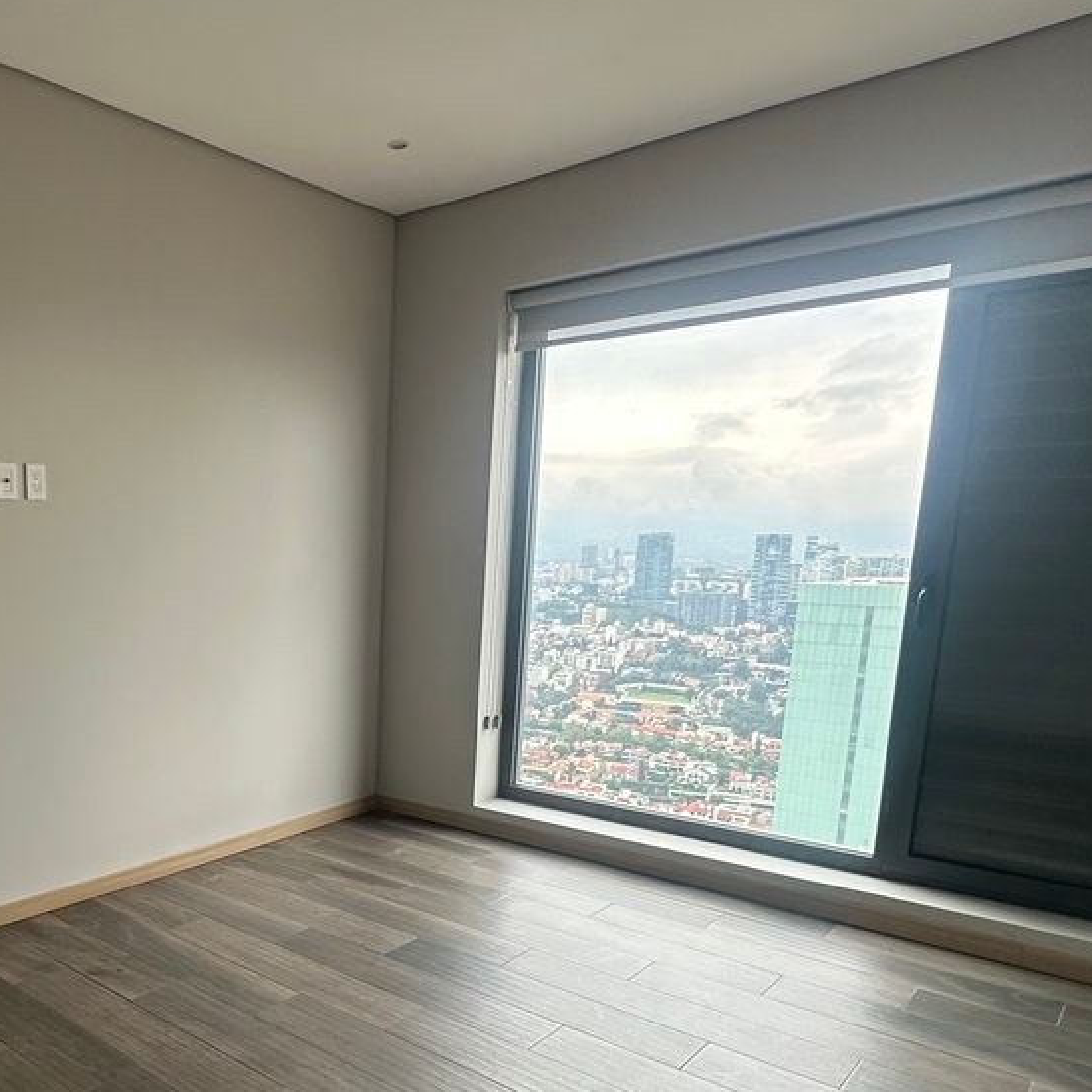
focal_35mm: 27
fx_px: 964
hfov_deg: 54.4
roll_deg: +0.0
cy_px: 721
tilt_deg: -9.1
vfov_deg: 57.9
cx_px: 197
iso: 40
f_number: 2.2
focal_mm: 2.22
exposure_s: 1/142
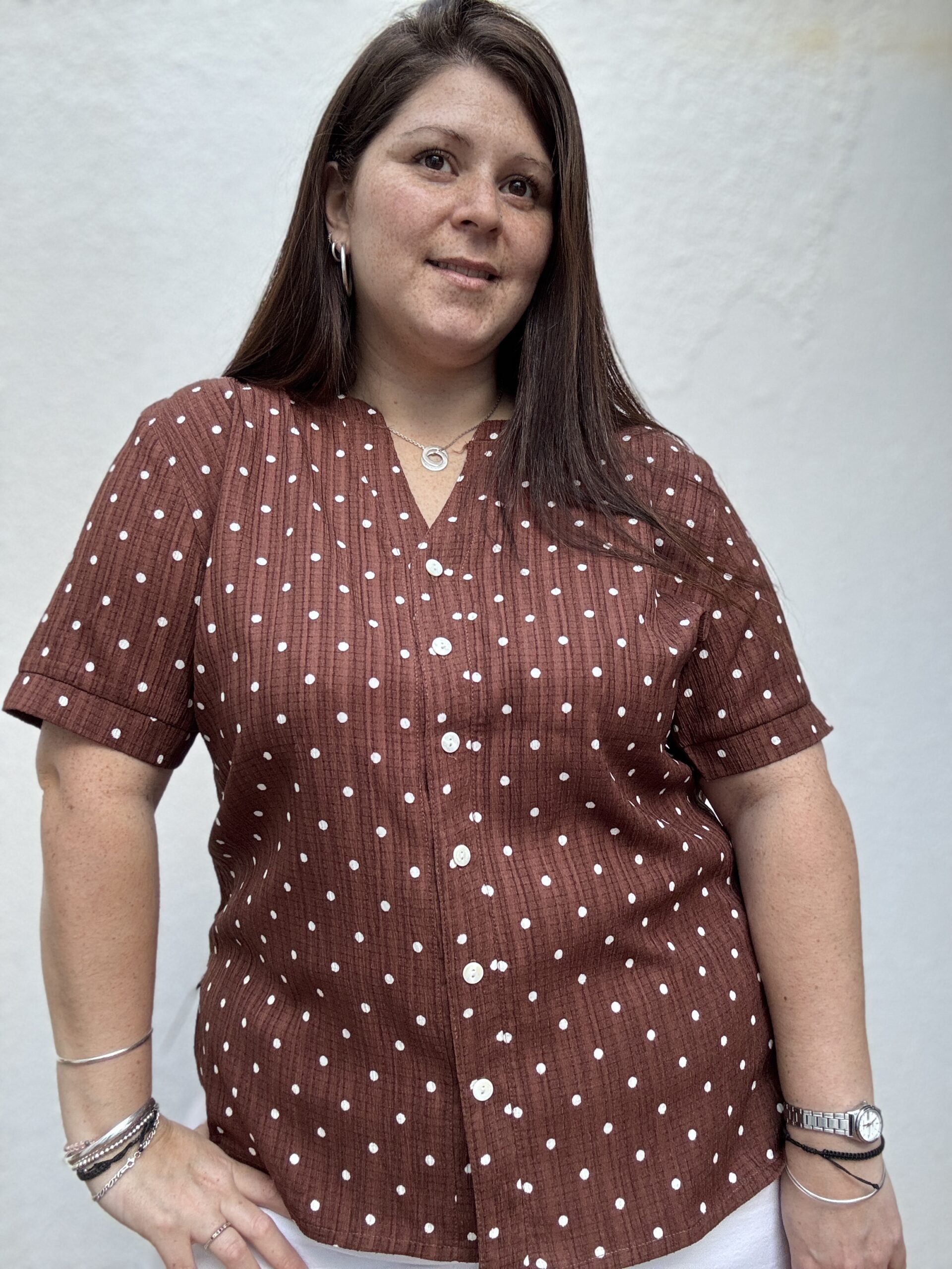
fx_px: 1100
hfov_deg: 46.8
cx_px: 476
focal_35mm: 30
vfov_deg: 60.0
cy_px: 634
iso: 80
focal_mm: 2.69
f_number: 1.9
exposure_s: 1/119
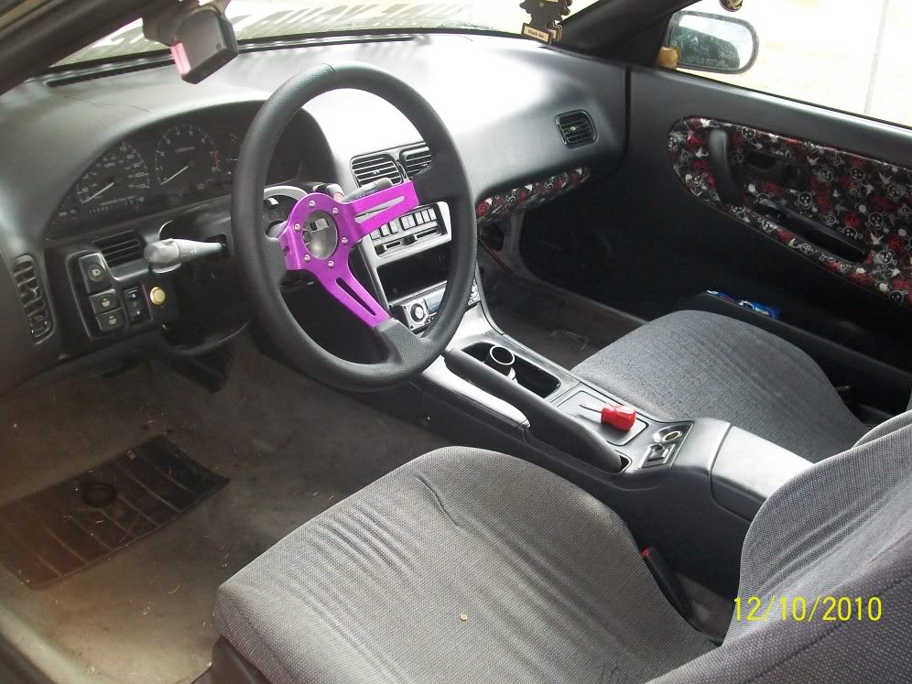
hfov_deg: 50.1
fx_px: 975
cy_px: 336
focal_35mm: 37
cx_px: 461
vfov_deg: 38.7
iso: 149
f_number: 2.7
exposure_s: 1/125
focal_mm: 6
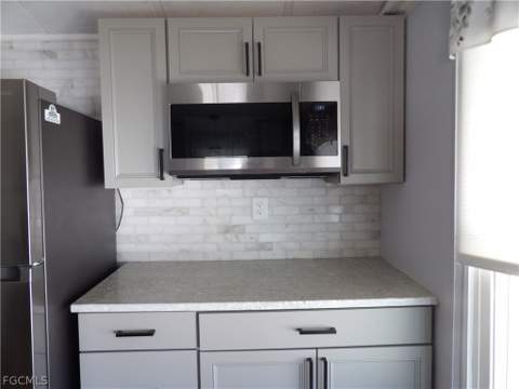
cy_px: 194
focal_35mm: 24
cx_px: 260
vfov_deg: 56.8
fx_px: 360
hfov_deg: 71.6
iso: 200
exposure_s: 1/25
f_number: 3.2
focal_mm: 4.3
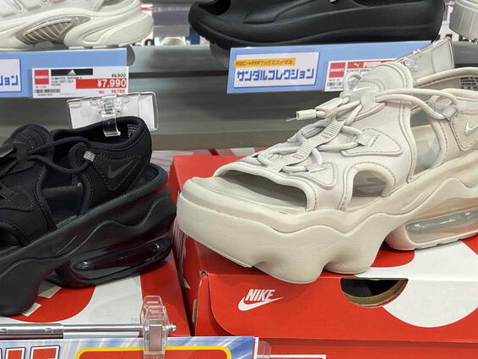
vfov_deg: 25.2
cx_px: 50
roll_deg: +2.3
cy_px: 337
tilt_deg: -27.0
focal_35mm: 56
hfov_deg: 32.6
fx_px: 774
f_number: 1.6
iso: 80
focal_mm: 4.2
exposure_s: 1/120
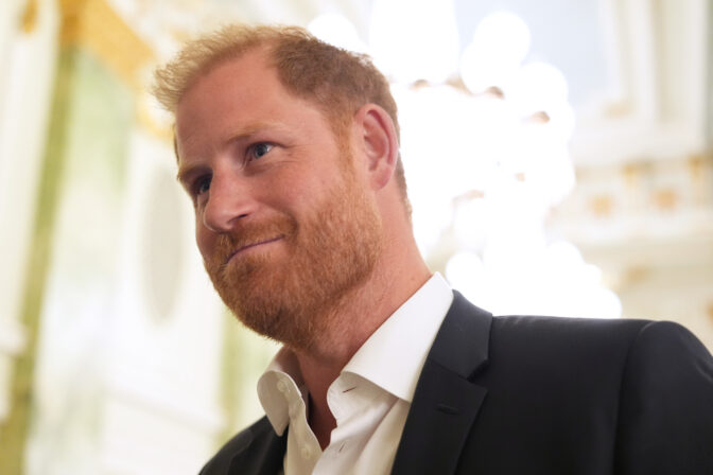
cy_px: 238
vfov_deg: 27.5
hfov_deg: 40.3
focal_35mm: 49
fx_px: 970
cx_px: 356
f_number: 2.8
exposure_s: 1/320
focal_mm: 49
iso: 5000
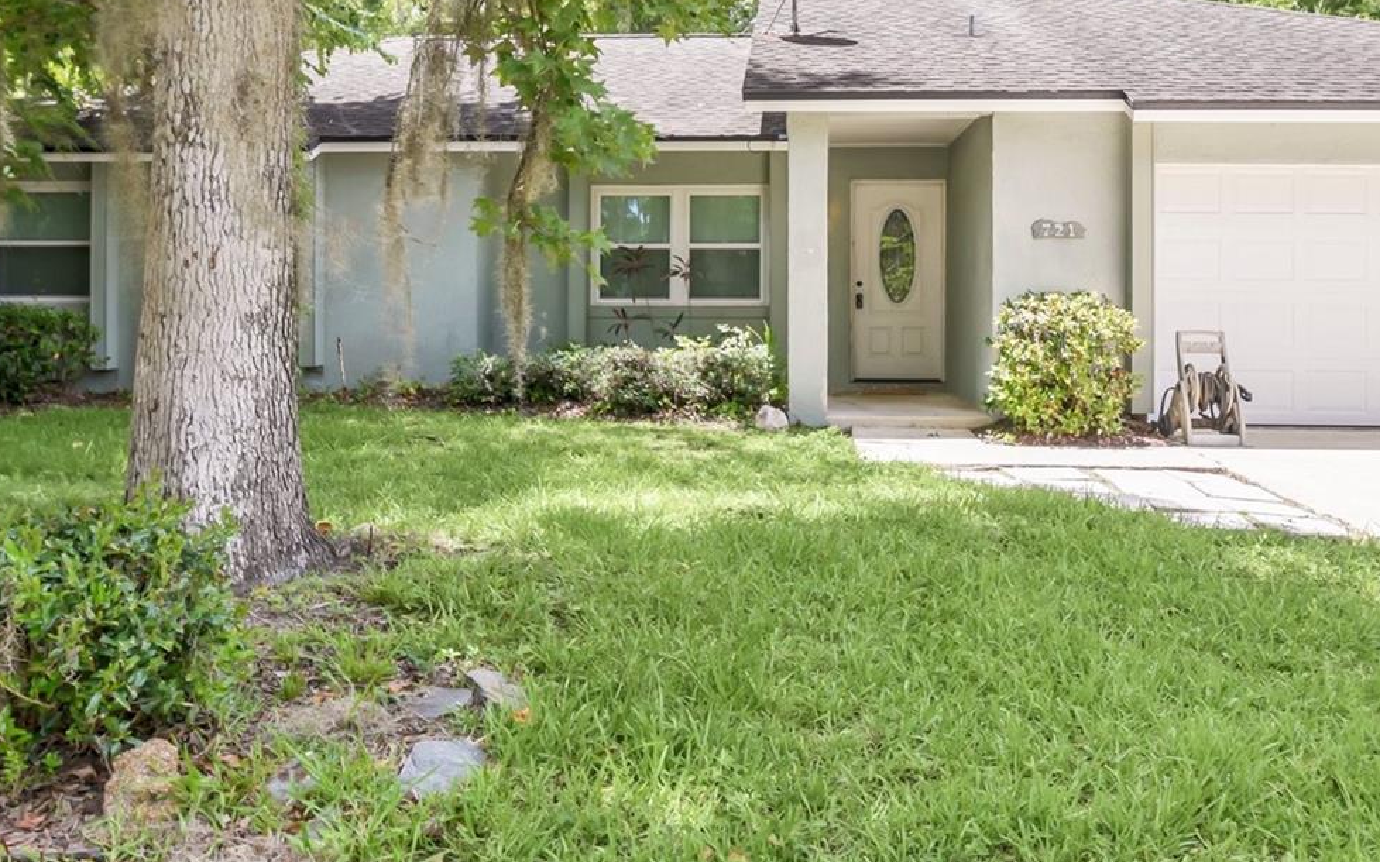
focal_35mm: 30
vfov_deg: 41.1
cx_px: 773
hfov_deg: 62.7
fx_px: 1128
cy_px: 265
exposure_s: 1/60
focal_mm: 12
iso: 125
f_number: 7.1
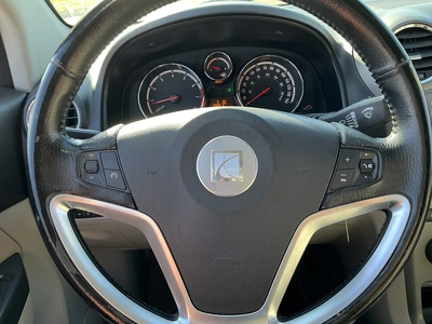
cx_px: 216
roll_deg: +6.1
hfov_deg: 63.4
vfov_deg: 49.7
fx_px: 349
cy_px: 162
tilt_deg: -28.8
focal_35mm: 28
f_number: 1.8
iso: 40
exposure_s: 1/122
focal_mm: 3
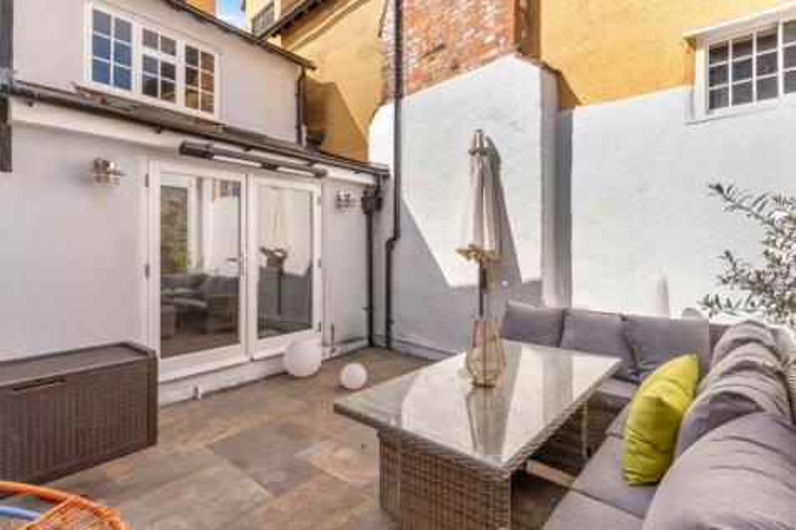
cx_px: 398
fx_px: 376
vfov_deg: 70.4
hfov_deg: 93.3
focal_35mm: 17
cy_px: 265
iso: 320
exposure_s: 1/640
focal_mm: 17
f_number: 8
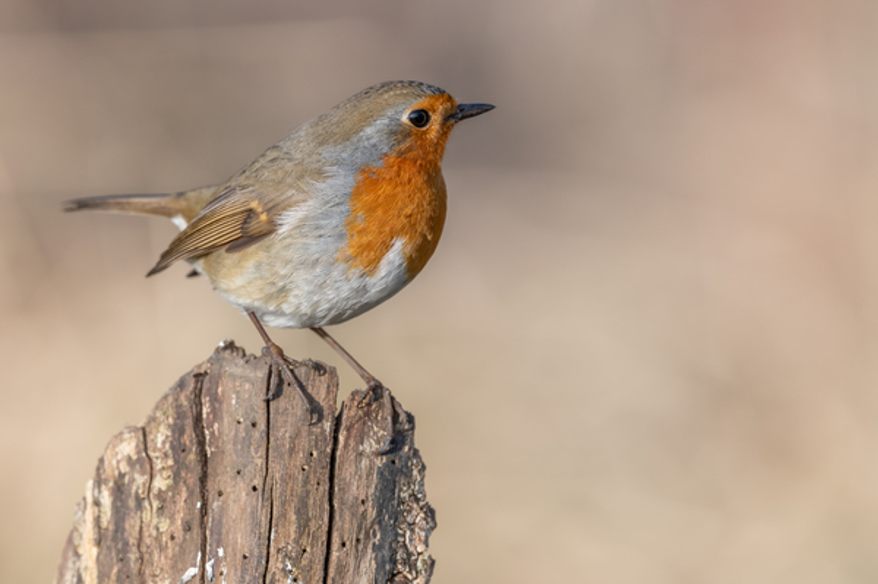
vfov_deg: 1.8
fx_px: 18276
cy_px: 292
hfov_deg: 2.8
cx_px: 439
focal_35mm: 750
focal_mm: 500
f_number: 6.3
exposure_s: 1/640
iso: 180
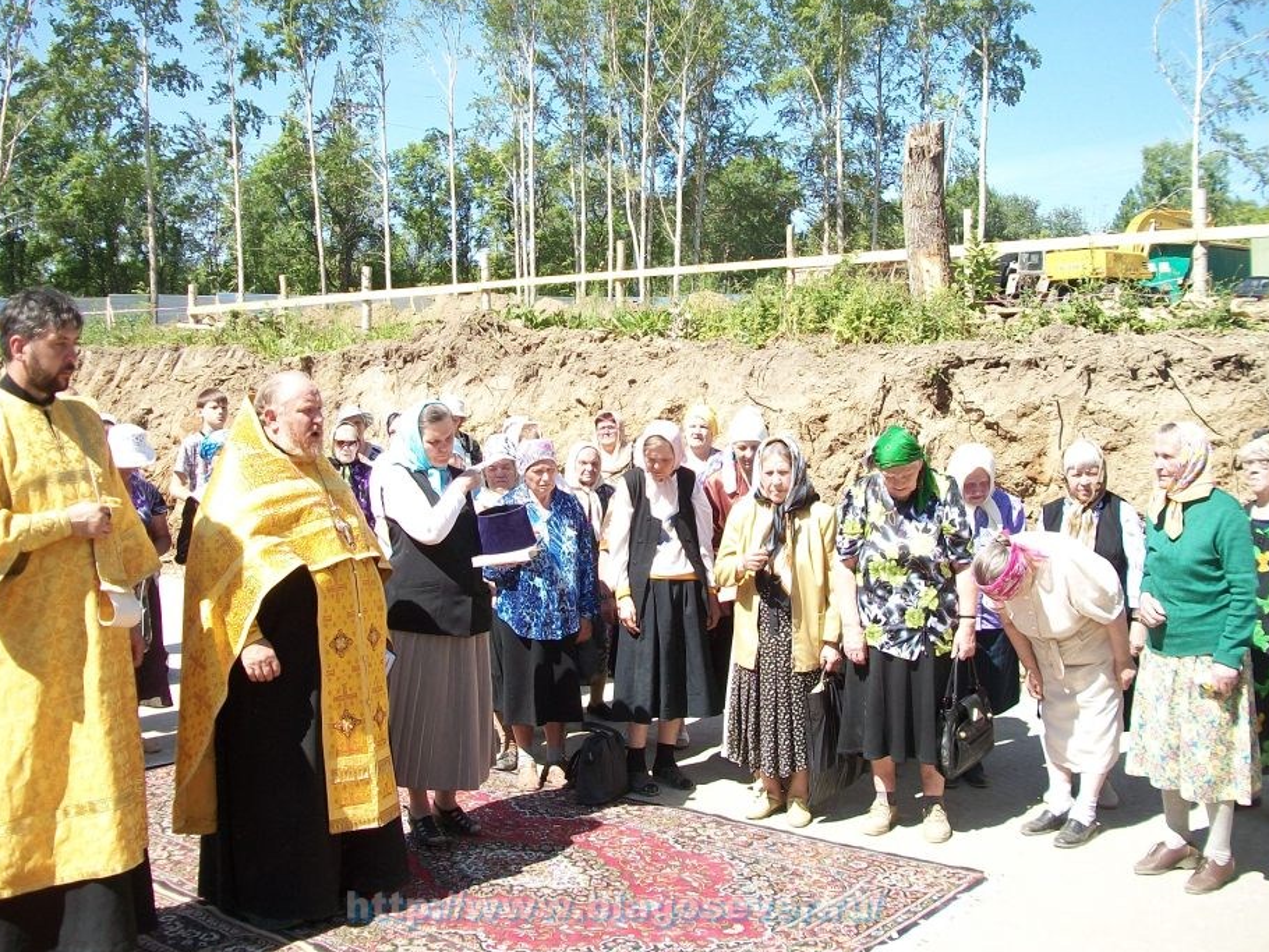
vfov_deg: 39.6
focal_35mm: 36
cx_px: 614
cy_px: 428
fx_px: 1320
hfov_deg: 51.3
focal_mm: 5.7
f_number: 2.9
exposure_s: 1/500
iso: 80
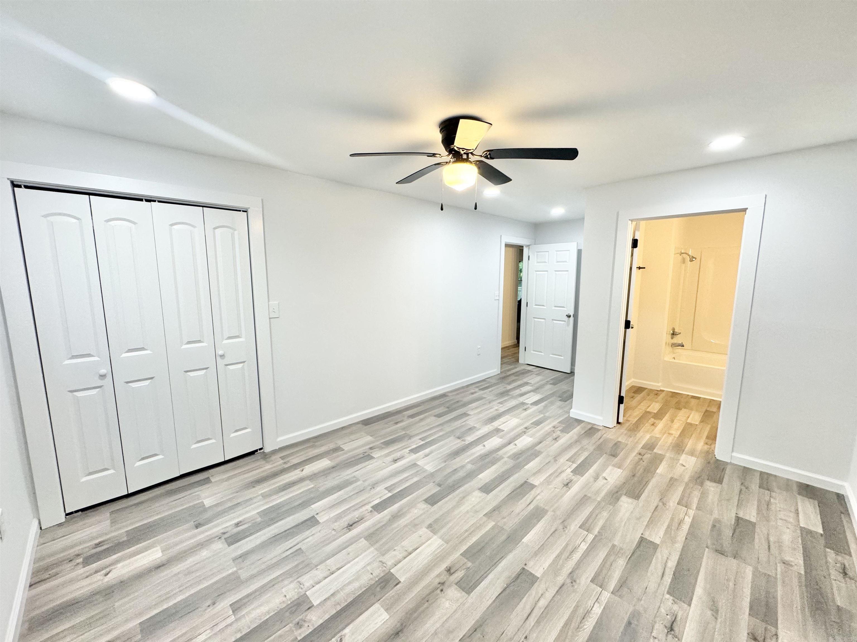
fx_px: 347
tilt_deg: -8.4
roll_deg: +0.0
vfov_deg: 85.7
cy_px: 321
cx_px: 428
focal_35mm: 14
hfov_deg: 102.1
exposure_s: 1/120
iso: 200
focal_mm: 2.22
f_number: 2.2
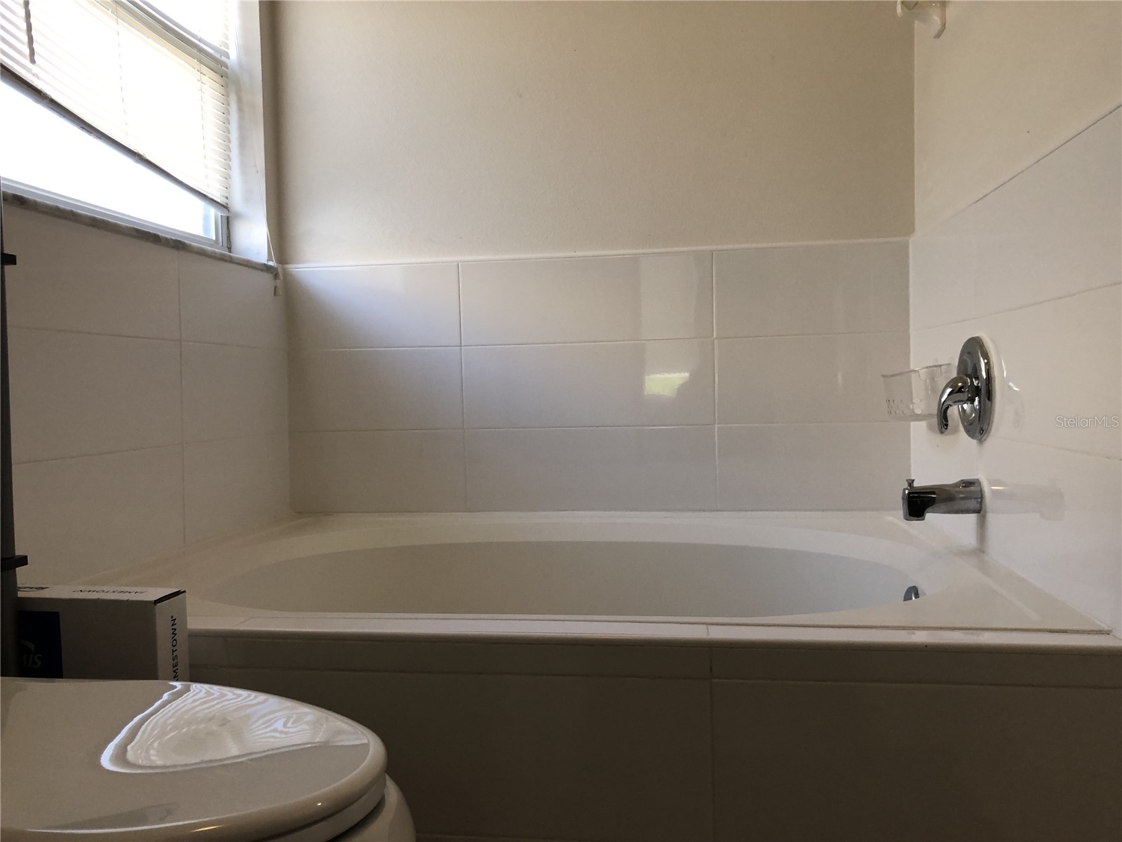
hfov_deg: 63.4
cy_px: 421
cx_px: 561
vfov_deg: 49.7
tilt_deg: +0.2
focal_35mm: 28
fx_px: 908
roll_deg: +1.6
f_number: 1.8
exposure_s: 1/33
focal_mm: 4
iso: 40
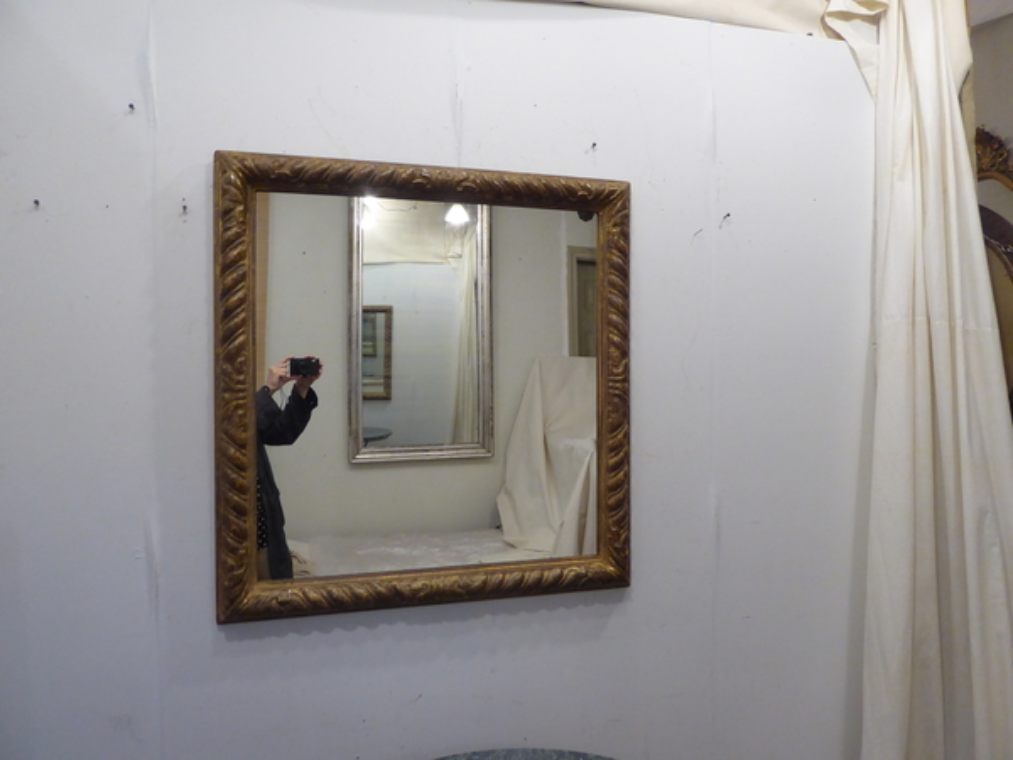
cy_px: 380
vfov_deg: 54.9
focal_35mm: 25
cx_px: 506
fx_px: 732
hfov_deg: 69.4
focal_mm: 4.3
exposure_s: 1/50
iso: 400
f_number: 3.3
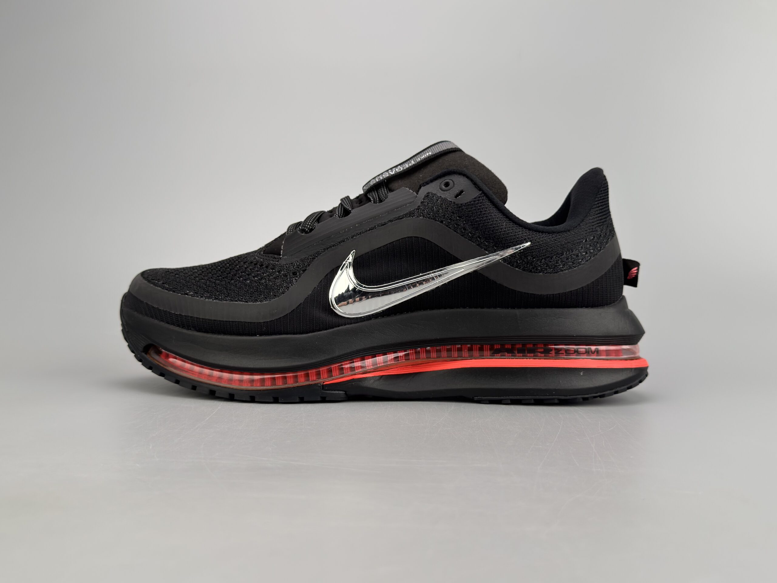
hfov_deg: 52.6
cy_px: 292
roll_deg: -0.3
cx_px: 388
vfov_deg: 40.7
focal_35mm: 35
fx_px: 786
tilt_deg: -1.7
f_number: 1.78
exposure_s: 1/490
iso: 100
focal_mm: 6.76
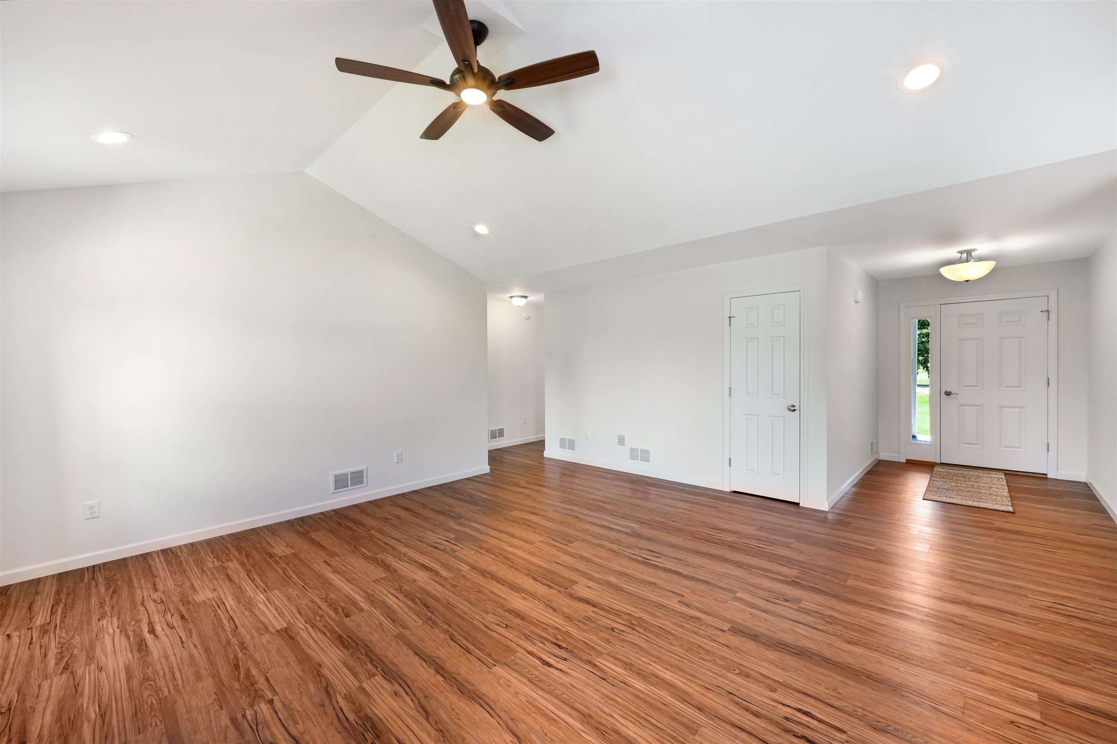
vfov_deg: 81.2
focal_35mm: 14
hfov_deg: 104.3
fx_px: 434
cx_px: 558
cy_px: 372
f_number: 14
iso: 1000
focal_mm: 14
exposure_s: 1/6
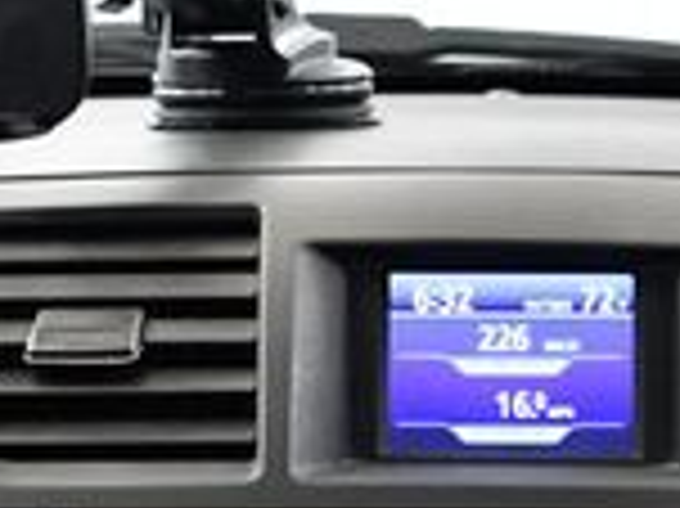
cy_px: 769
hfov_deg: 13.1
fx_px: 2964
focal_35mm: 151
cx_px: 500
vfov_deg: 9.5
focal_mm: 25
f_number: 4
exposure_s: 1/60
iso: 3200
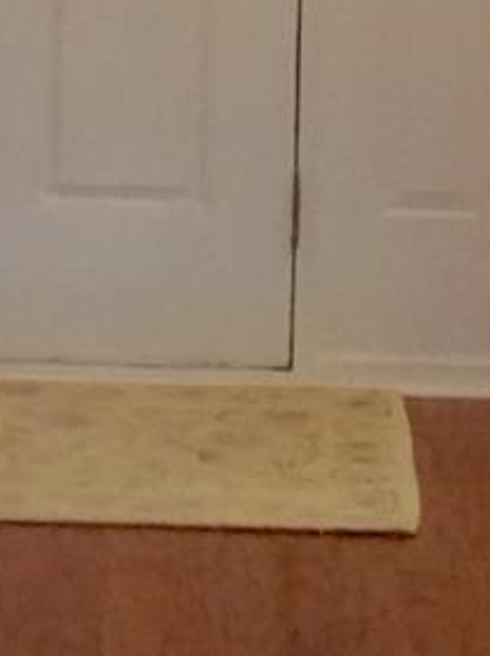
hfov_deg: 6.5
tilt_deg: -6.0
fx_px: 4313
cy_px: -268
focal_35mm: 228
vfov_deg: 8.5
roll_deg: -0.8
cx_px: 46
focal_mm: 3.3
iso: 64
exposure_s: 1/24
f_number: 2.4
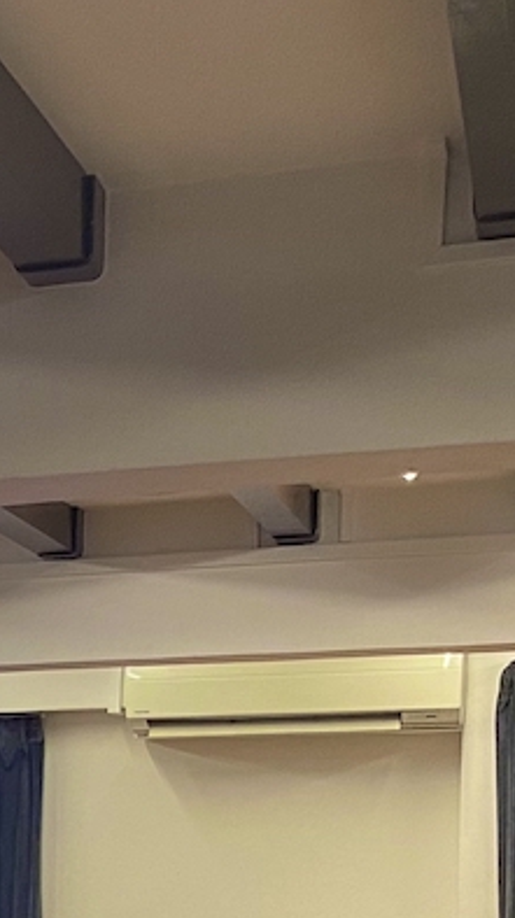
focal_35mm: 96
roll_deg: +0.0
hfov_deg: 11.2
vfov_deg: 20.7
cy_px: 1123
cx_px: -573
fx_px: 2336
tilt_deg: -6.3
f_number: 1.8
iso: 100
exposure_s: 1/50
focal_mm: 4.25
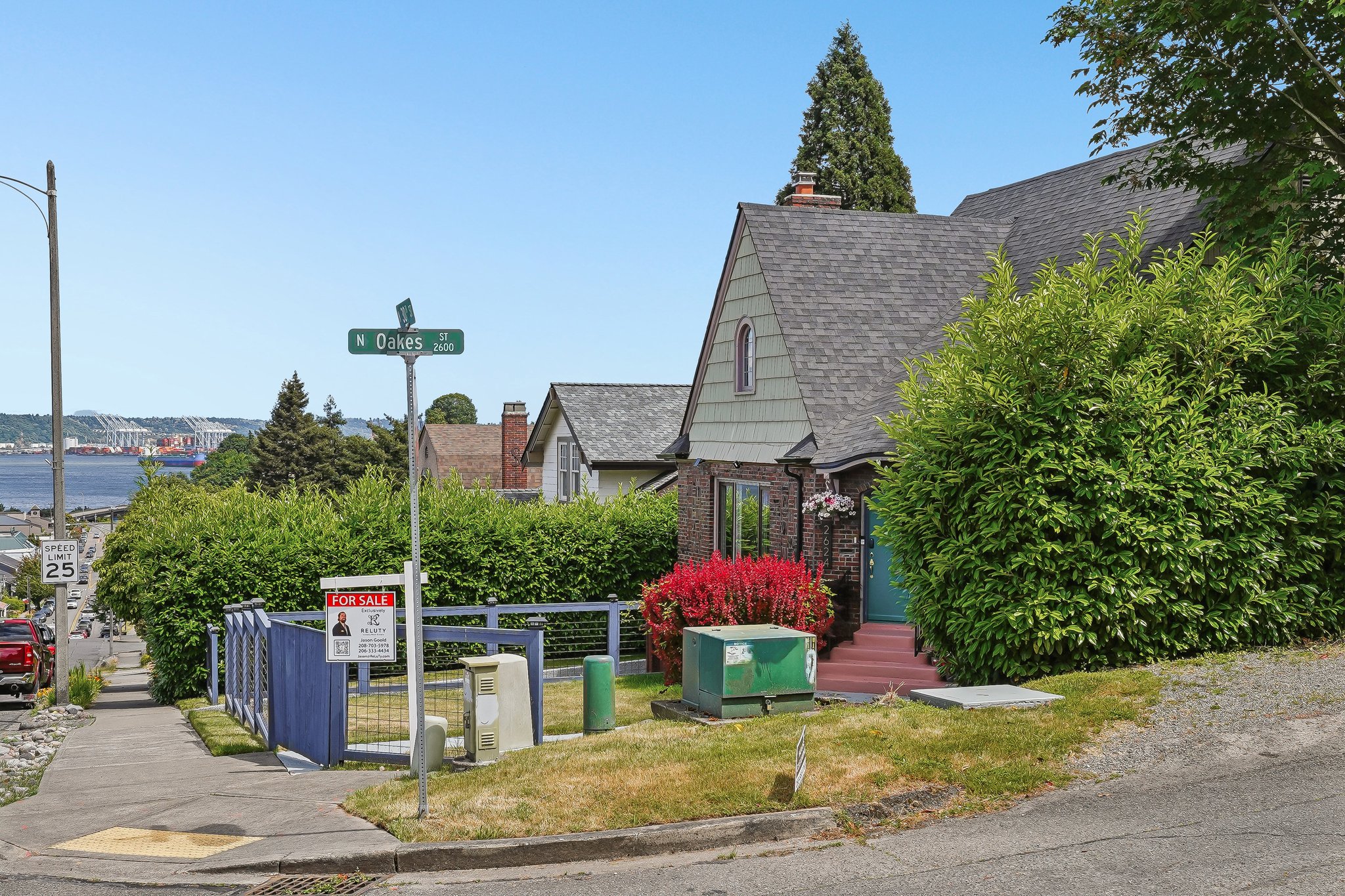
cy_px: 448
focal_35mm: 42
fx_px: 1569
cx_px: 672
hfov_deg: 46.4
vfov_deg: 31.9
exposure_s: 1/250
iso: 100
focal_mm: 28
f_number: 8
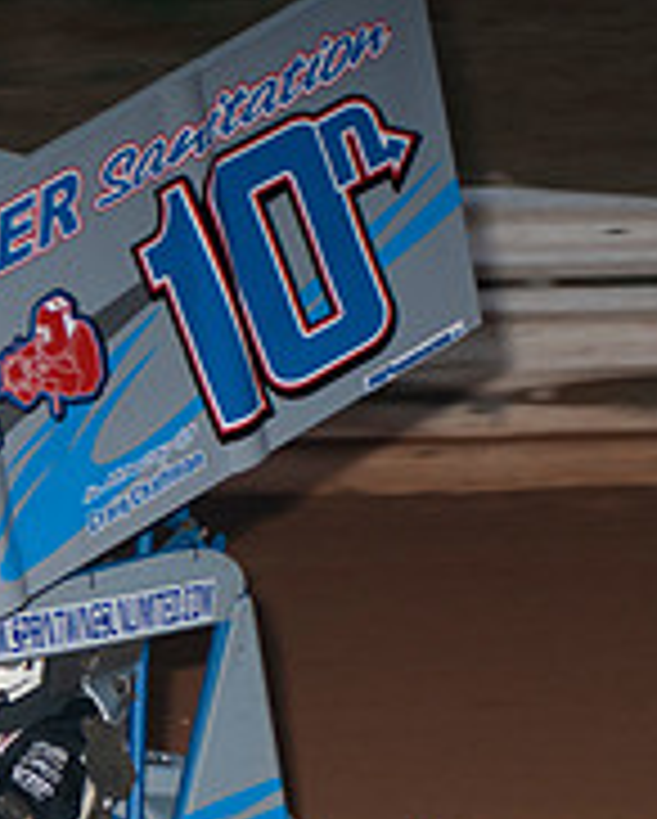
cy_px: 608
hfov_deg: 4.0
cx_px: -414
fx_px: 9366
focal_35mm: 386
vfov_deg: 5.0
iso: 200
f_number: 4
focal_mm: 86
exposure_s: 1/400
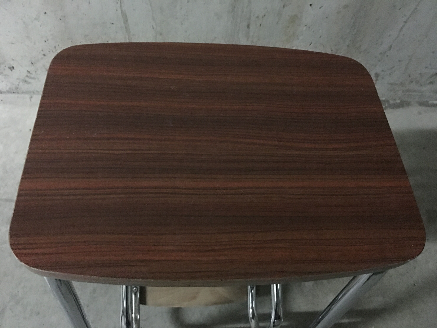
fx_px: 366
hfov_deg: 61.7
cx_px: 218
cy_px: 164
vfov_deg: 48.2
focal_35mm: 29
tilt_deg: -57.9
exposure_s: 1/4
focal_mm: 4.15
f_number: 2.2
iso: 200
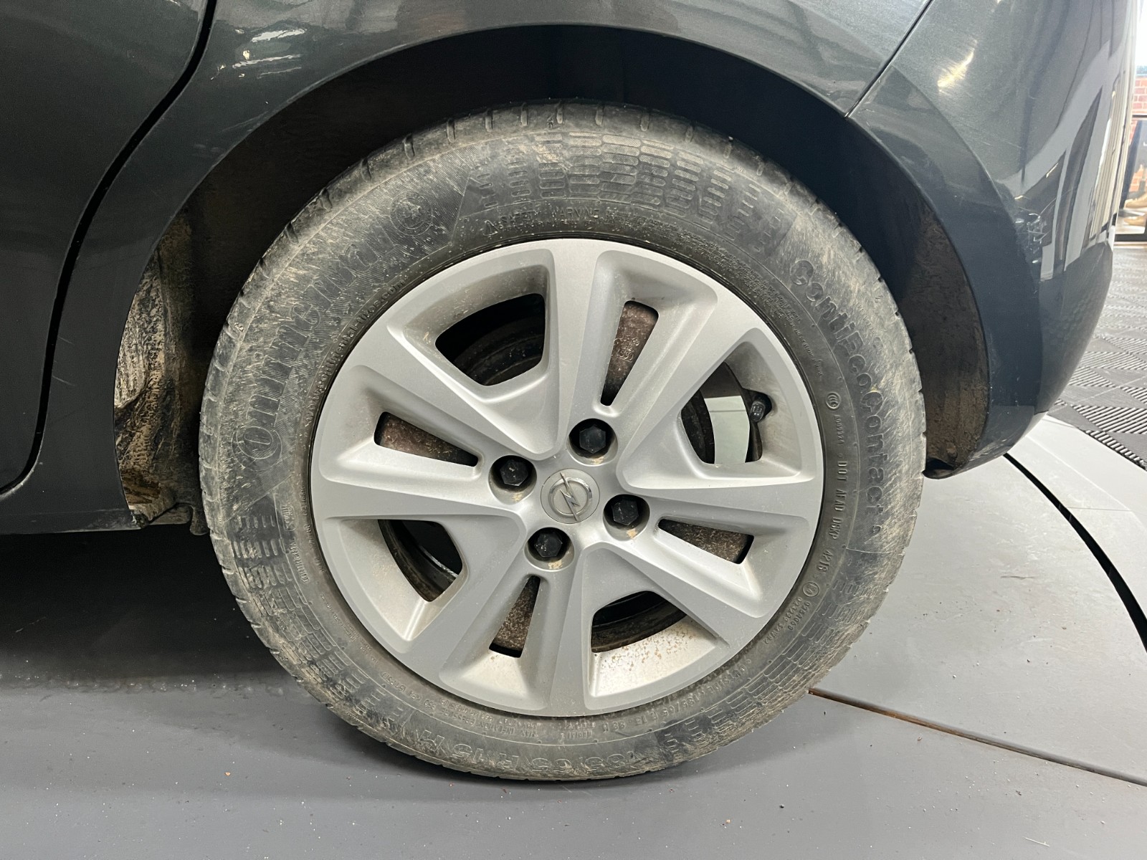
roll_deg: -0.6
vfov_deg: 53.1
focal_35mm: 26
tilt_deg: -20.0
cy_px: 430
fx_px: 862
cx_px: 574
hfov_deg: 67.3
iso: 250
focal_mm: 5.1
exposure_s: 1/50
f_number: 1.6
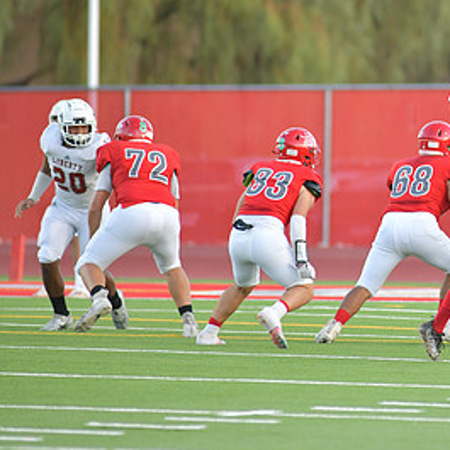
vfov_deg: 3.1
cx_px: 484
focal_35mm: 559
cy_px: 177
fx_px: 8222
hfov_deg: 3.1
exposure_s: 1/1250
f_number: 3.5
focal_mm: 300
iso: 1250
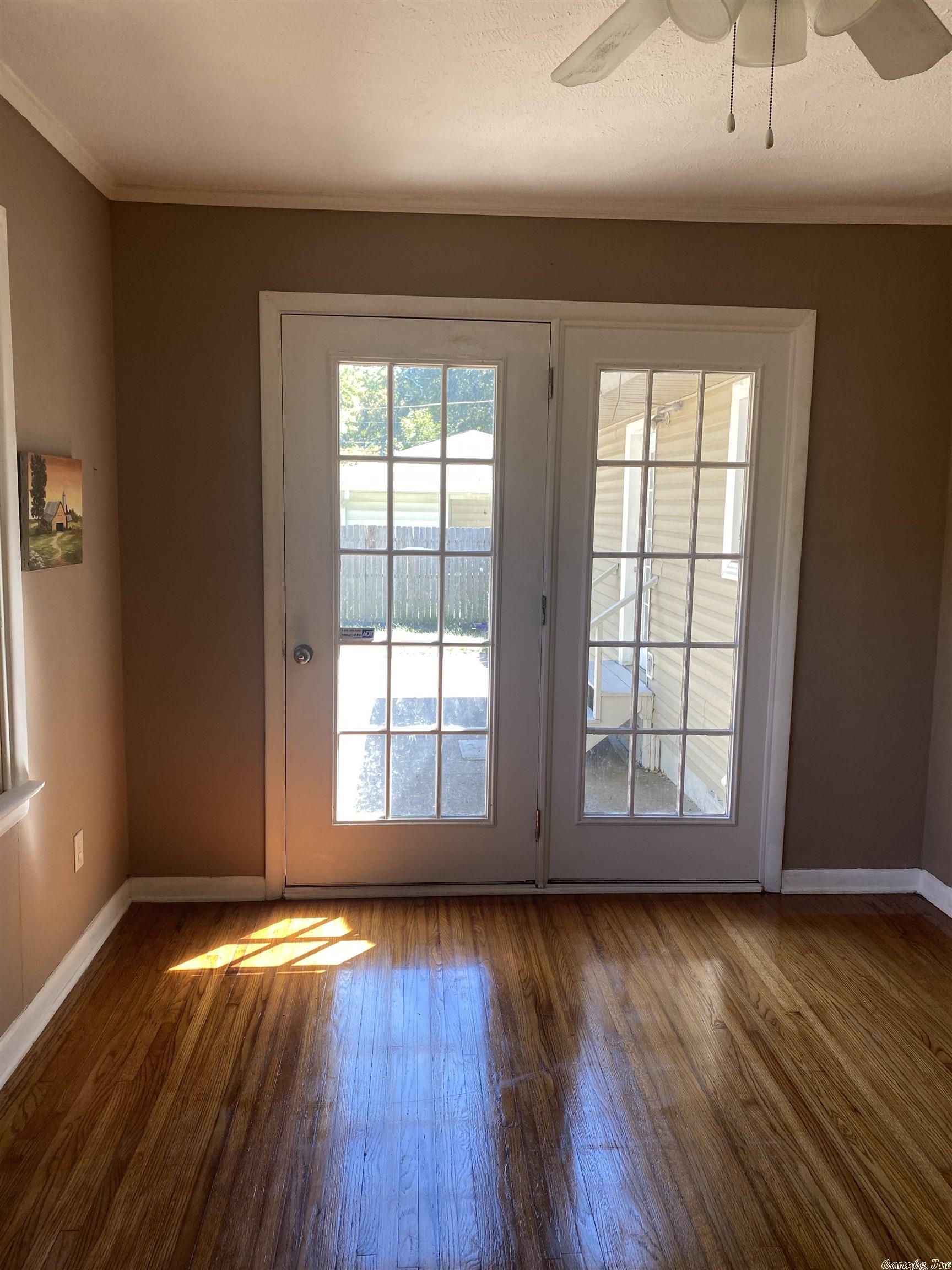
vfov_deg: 67.3
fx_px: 953
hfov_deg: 53.1
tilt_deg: -7.6
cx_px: 476
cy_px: 635
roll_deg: -0.7
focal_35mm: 26
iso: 50
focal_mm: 4.25
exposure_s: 1/120
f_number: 1.8
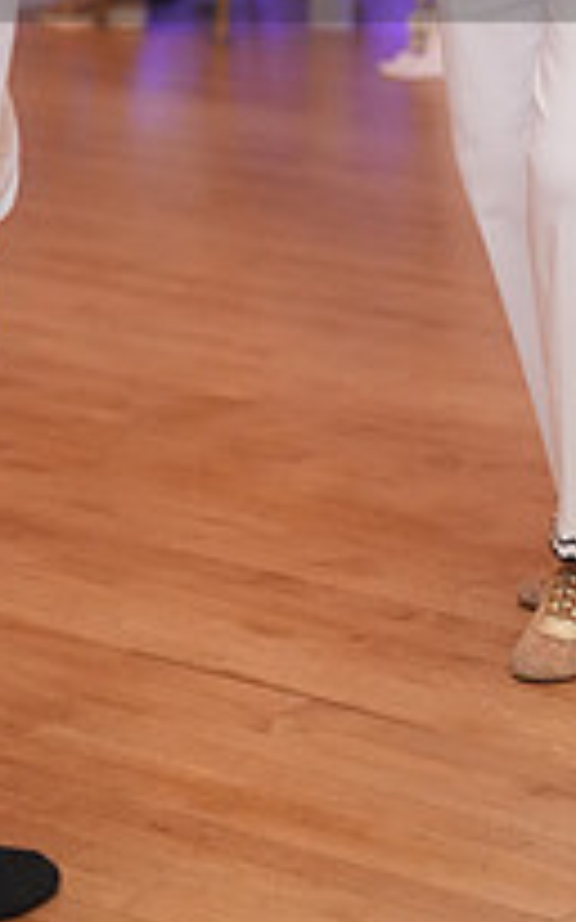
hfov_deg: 9.1
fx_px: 3619
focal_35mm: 144
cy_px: -126
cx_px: 344
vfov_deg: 14.2
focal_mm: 50
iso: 5000
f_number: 2
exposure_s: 1/250
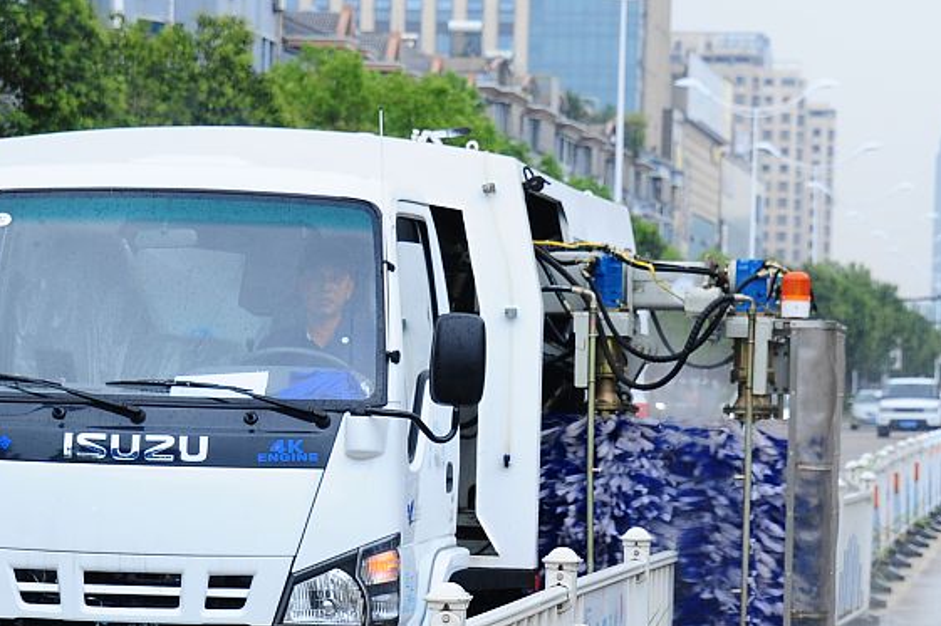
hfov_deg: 3.2
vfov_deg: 2.1
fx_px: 16766
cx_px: 401
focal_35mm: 642
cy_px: 478
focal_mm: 300
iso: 500
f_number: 8
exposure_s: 1/160
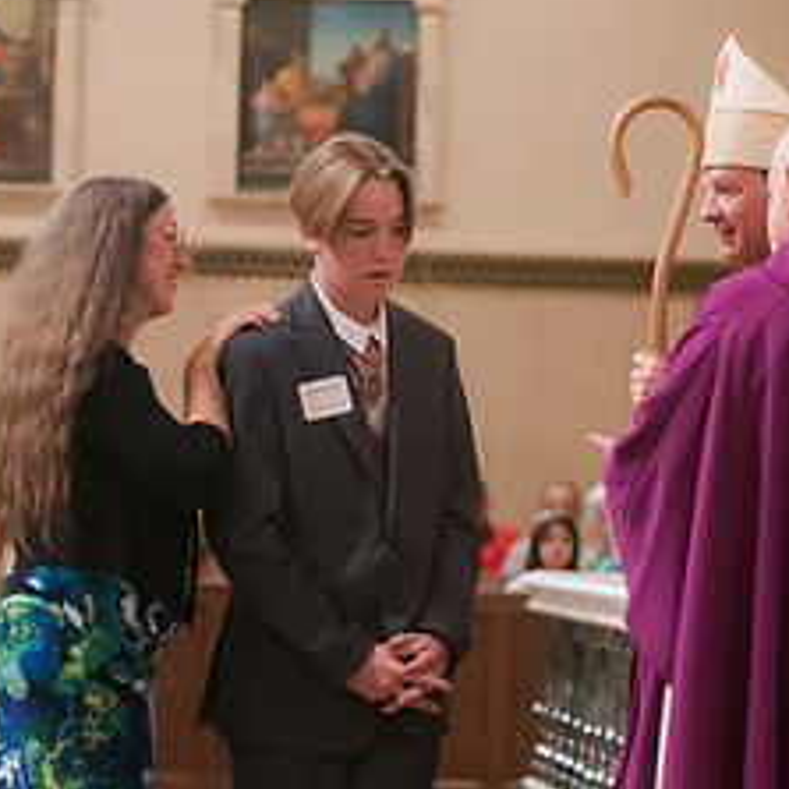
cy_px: 372
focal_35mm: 185
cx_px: 481
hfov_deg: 9.5
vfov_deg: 9.5
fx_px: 4771
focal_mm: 90
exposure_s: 1/200
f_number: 4
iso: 1600
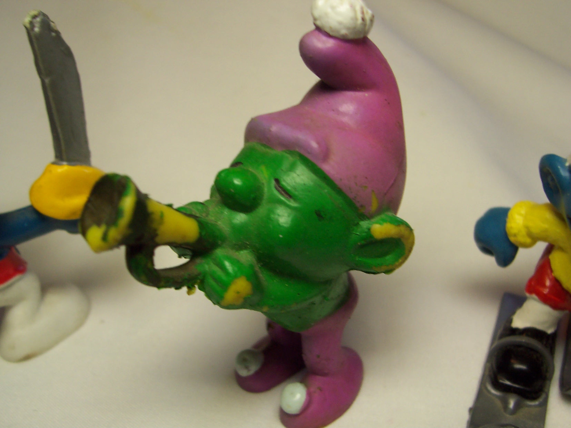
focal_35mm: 37
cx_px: 286
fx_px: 610
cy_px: 214
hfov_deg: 50.1
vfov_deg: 38.7
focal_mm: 5.6
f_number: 2.8
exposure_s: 1/125
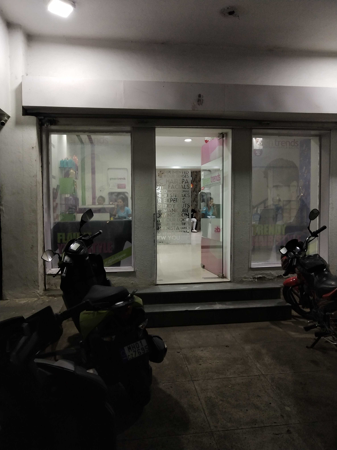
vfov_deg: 60.0
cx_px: 168
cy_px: 225
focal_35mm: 30
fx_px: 389
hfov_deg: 46.8
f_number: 1.8
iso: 442
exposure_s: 1/50
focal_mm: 3.95
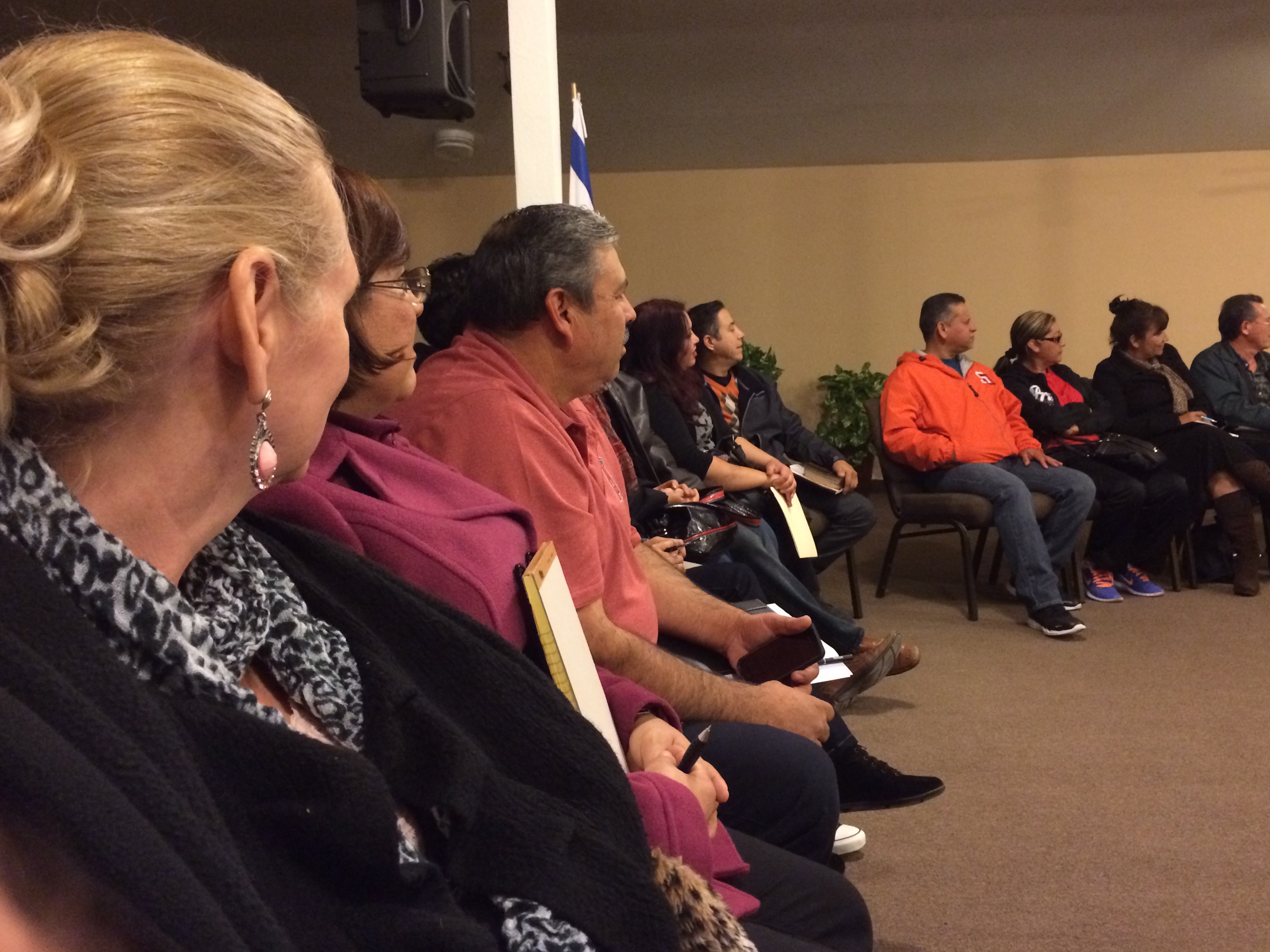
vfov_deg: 44.1
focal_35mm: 32
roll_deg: +2.4
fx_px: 1174
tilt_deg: -3.3
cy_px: 440
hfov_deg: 56.8
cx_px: 663
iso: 400
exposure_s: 1/15
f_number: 2.2
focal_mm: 4.15
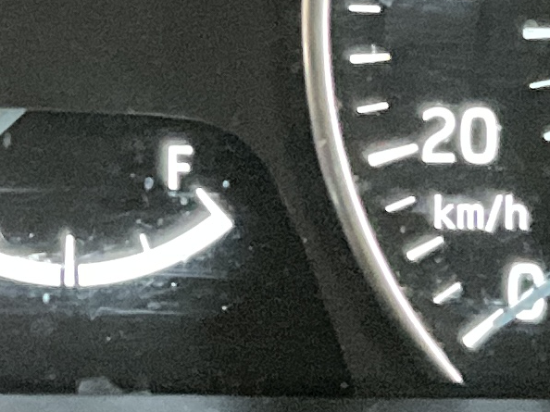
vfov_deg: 7.3
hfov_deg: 9.7
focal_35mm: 197
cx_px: -297
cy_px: -360
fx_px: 3129
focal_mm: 3
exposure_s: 1/29
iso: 500
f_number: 1.8
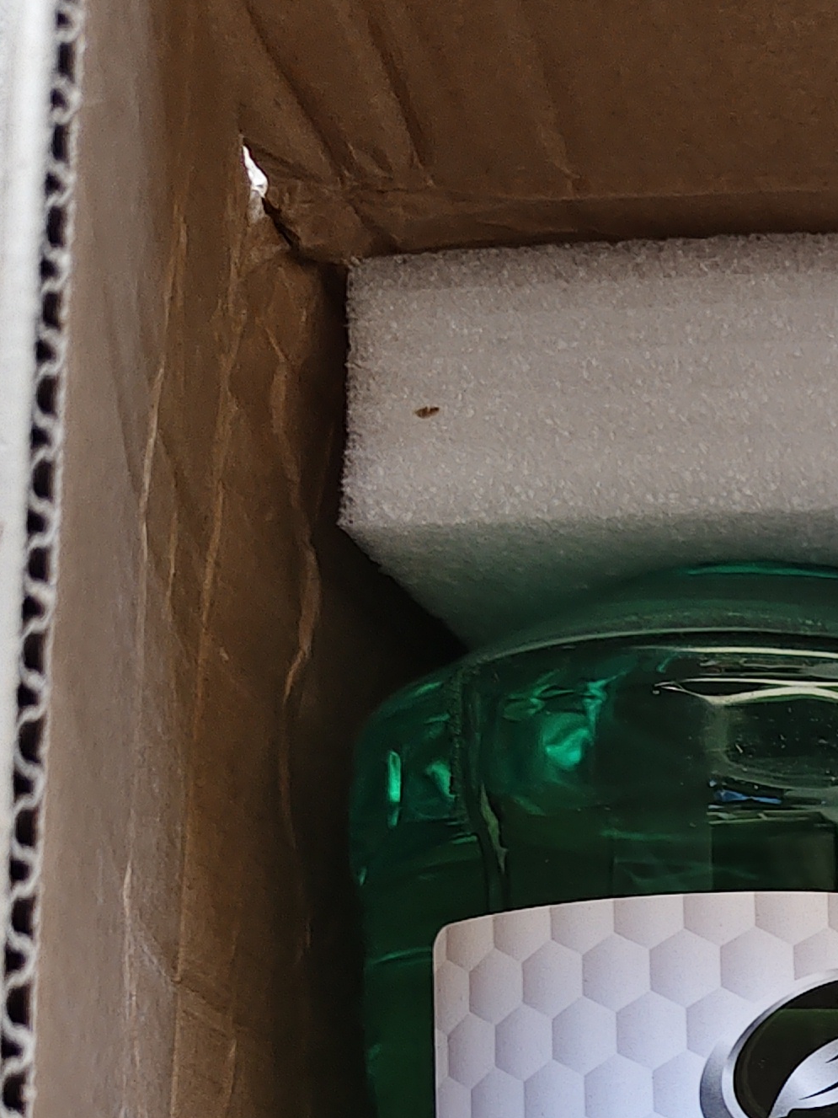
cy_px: 1274
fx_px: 2292
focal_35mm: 71
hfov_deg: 18.2
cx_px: 1289
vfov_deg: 25.2
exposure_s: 1/100
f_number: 1.88
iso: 91
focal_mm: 5.56
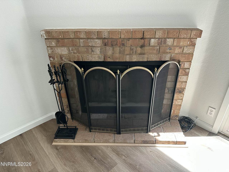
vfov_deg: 56.8
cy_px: 86
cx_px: 114
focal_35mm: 24
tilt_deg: -29.7
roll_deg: +1.7
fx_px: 159
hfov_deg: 71.6
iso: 125
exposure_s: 1/120
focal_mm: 6.86
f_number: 1.78
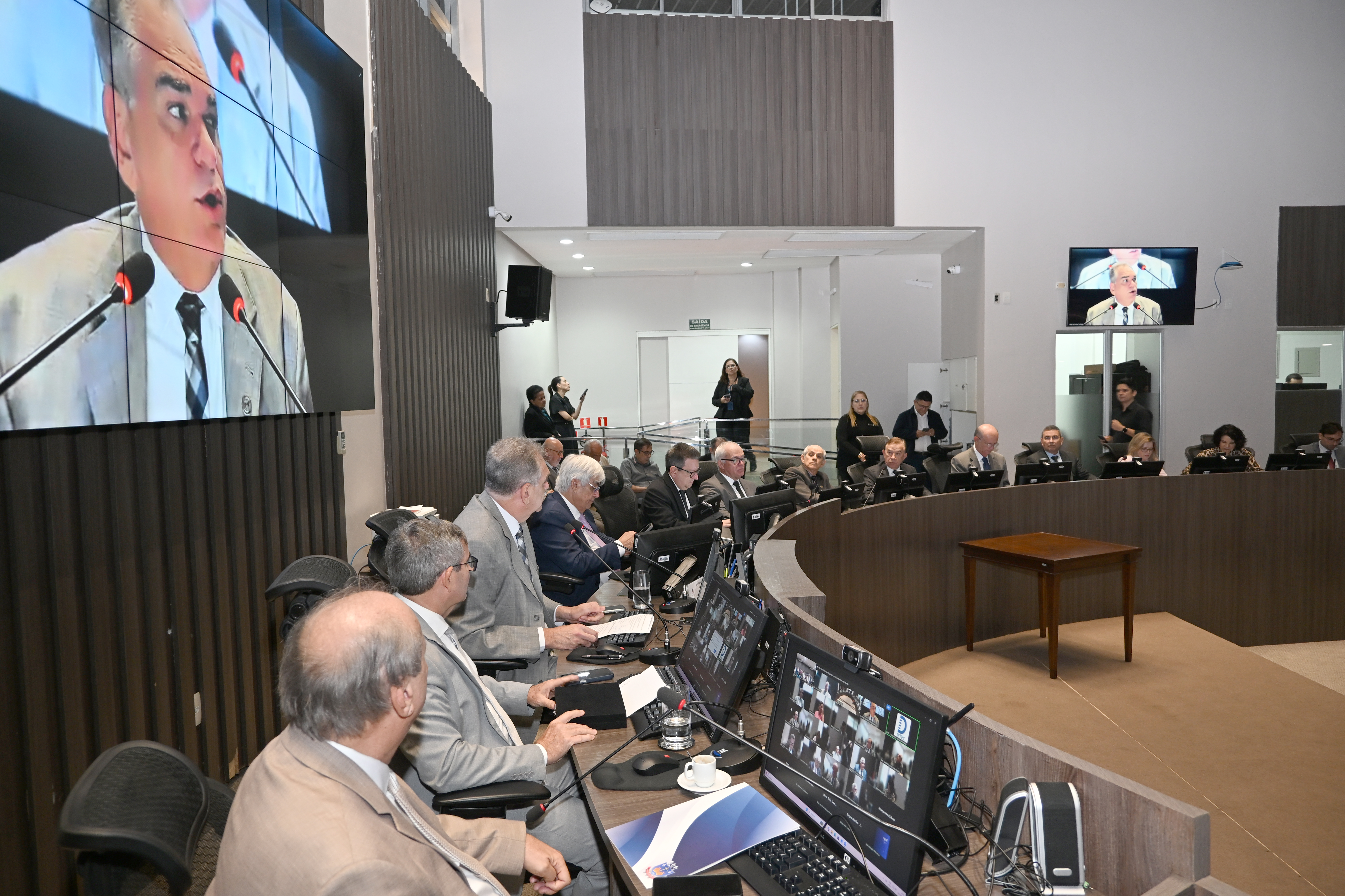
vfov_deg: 53.1
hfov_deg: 73.7
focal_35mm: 24
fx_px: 897
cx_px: 672
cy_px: 448
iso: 400
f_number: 4
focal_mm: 16
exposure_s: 1/40
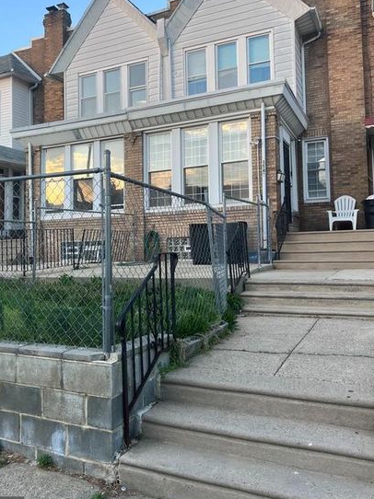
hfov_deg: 44.0
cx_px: 155
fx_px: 461
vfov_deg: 56.7
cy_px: 222
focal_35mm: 32
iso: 40
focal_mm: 5.7
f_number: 1.5
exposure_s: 1/240
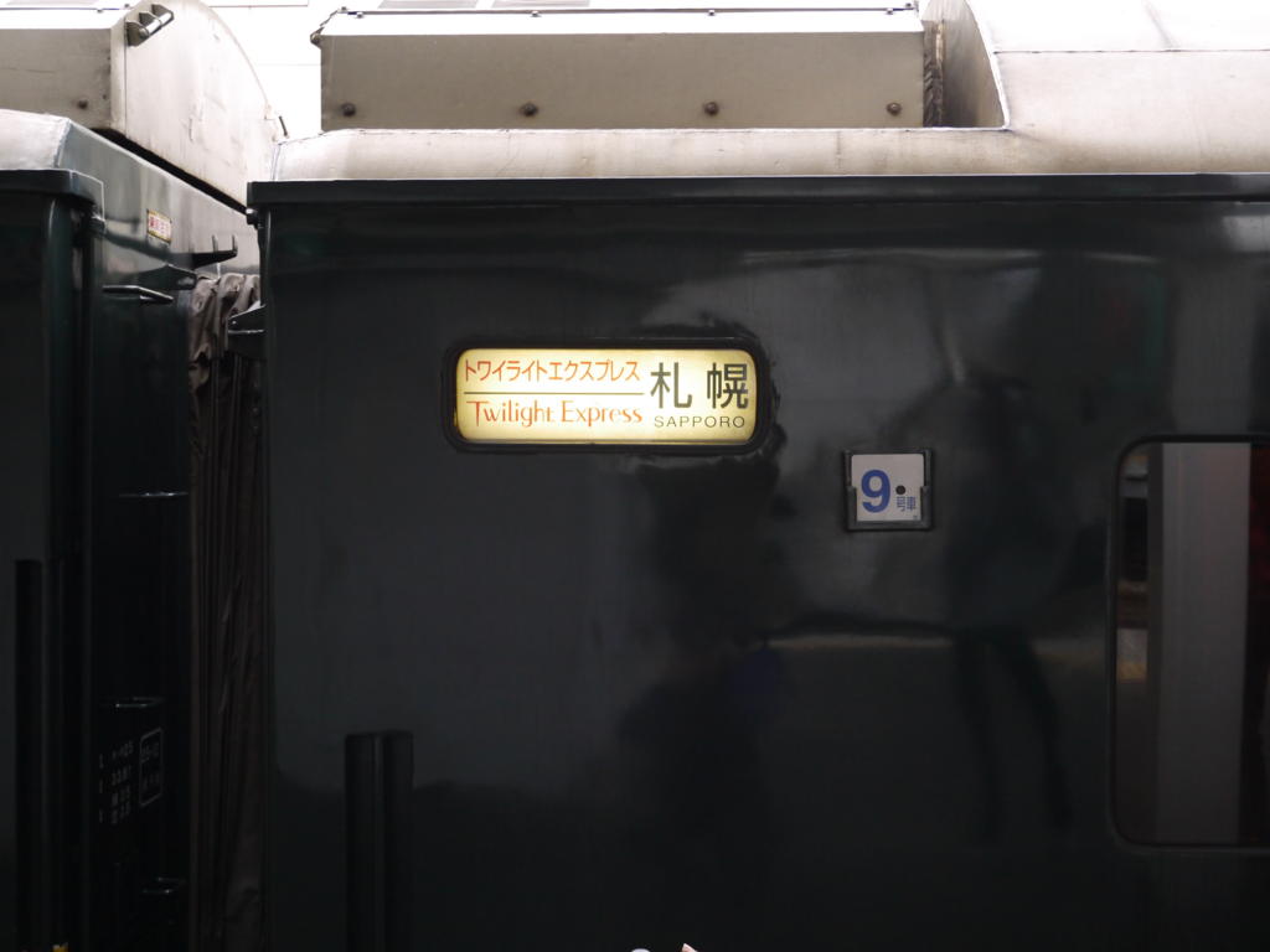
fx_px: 1688
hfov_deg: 41.2
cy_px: 476
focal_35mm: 46
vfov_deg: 31.5
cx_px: 635
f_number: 4.8
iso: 640
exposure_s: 1/60
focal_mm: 23
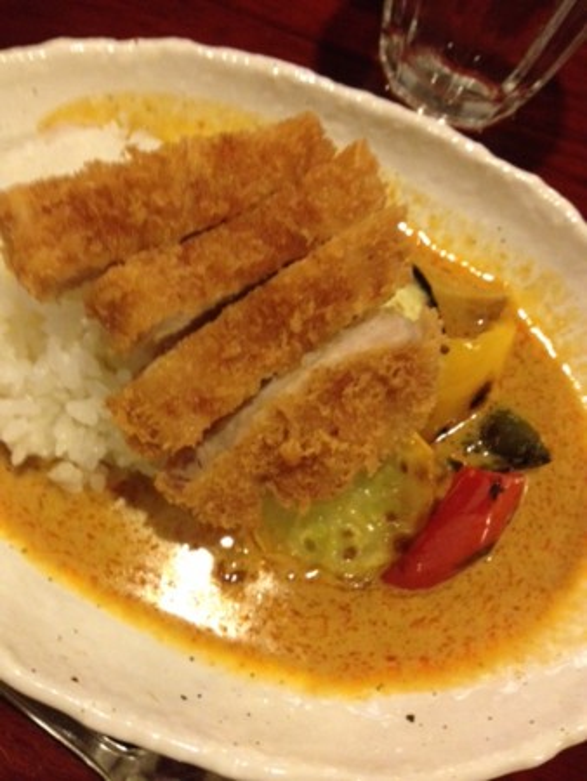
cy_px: 390
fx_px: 791
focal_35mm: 35
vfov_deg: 52.6
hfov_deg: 40.7
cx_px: 294
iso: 500
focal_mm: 4.28
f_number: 2.4
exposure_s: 1/15
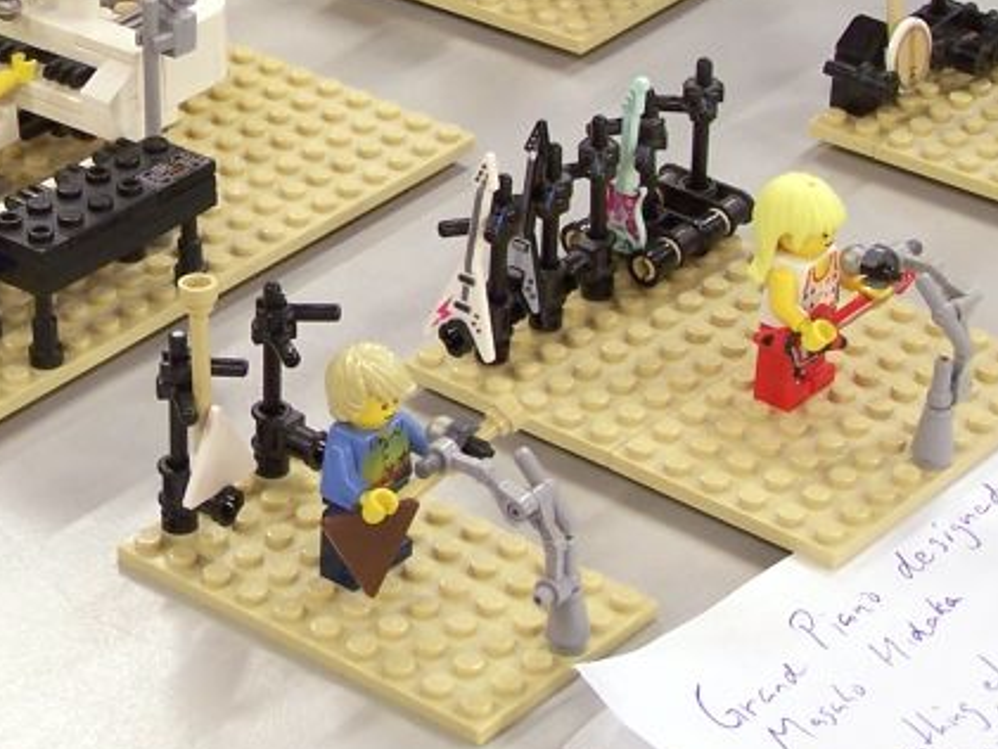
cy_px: 137
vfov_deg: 11.9
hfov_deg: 15.8
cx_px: 173
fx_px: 3576
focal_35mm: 124
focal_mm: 8.5
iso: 80
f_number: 3
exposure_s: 1/6
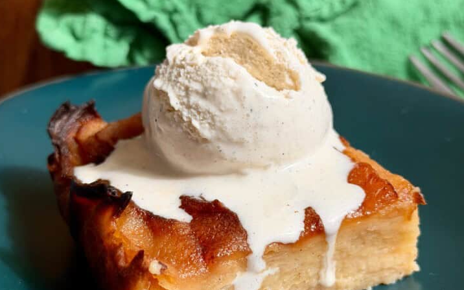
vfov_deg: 18.8
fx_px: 872
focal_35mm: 69
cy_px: 188
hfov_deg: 29.8
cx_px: 229
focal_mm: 6.8
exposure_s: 1/1100
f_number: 1.8
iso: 80
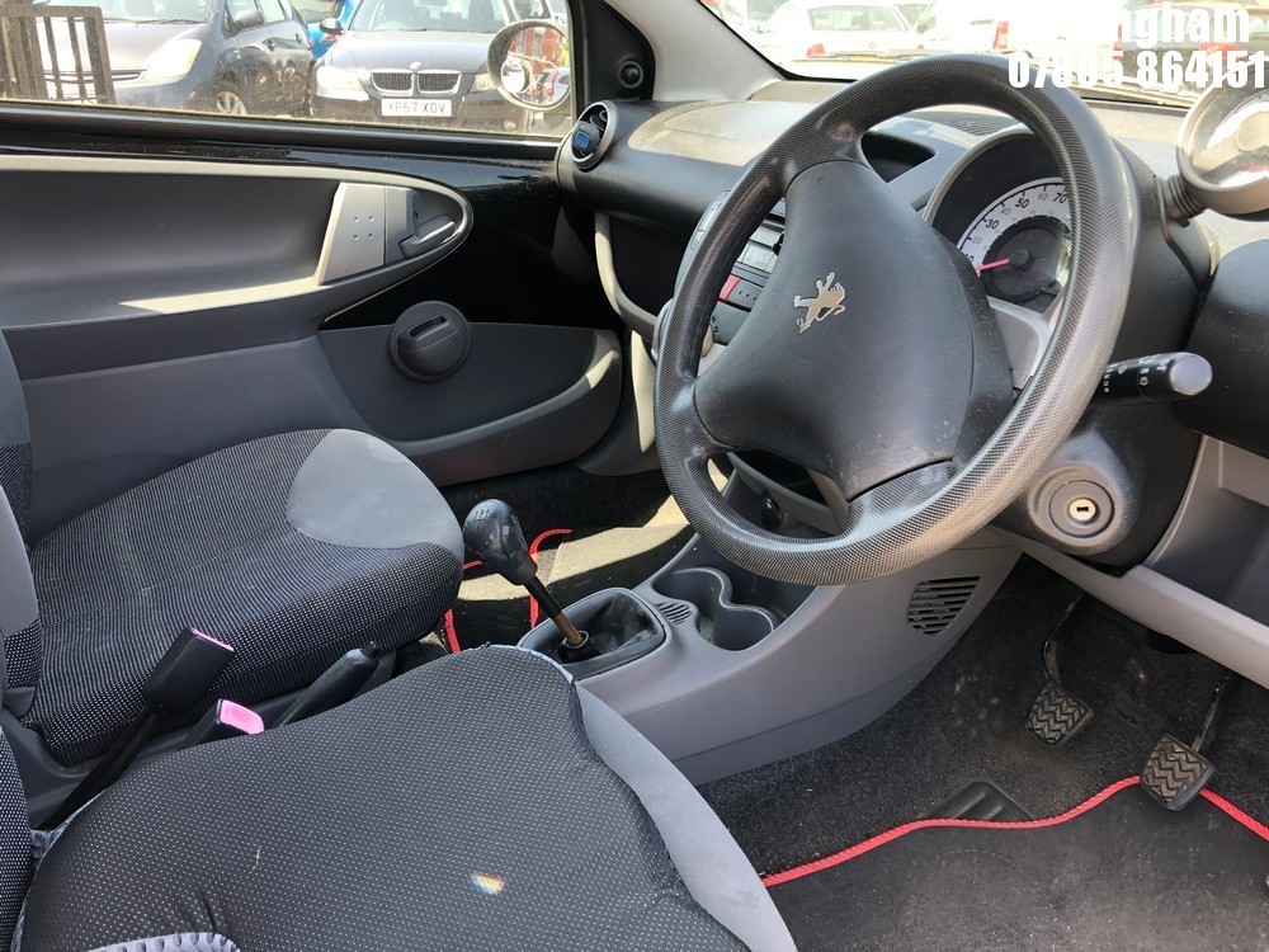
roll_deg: -1.4
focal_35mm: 28
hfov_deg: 63.4
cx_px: 634
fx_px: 1026
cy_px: 476
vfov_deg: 49.7
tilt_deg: -25.3
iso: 64
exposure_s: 1/120
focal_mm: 4
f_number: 1.8
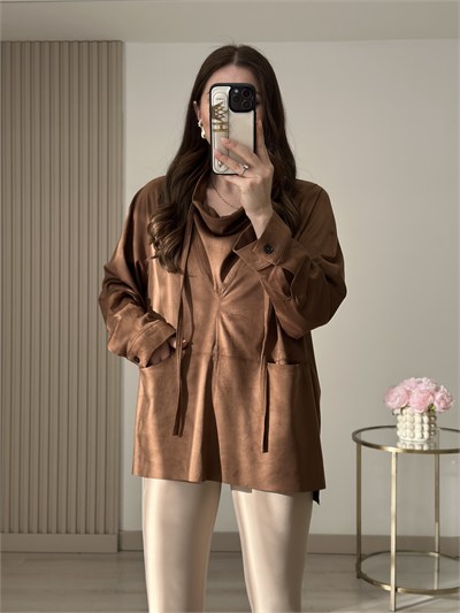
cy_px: 306
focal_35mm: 48
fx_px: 850
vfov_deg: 39.6
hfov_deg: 30.3
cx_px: 230
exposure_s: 1/532
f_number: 1.78
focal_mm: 6.86
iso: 80
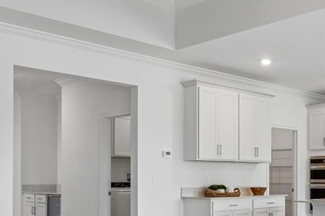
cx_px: 291
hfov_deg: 38.4
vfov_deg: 27.6
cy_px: 169
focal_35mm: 48
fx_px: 433
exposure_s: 1/3.33
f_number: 7.1
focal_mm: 10
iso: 100
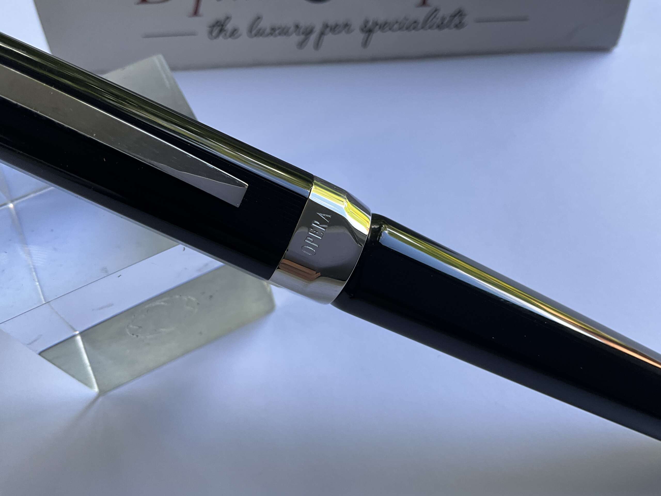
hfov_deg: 61.7
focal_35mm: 29
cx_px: 330
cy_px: 248
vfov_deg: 48.2
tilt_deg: -62.6
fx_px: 554
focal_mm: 3
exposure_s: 1/122
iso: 32
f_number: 1.8
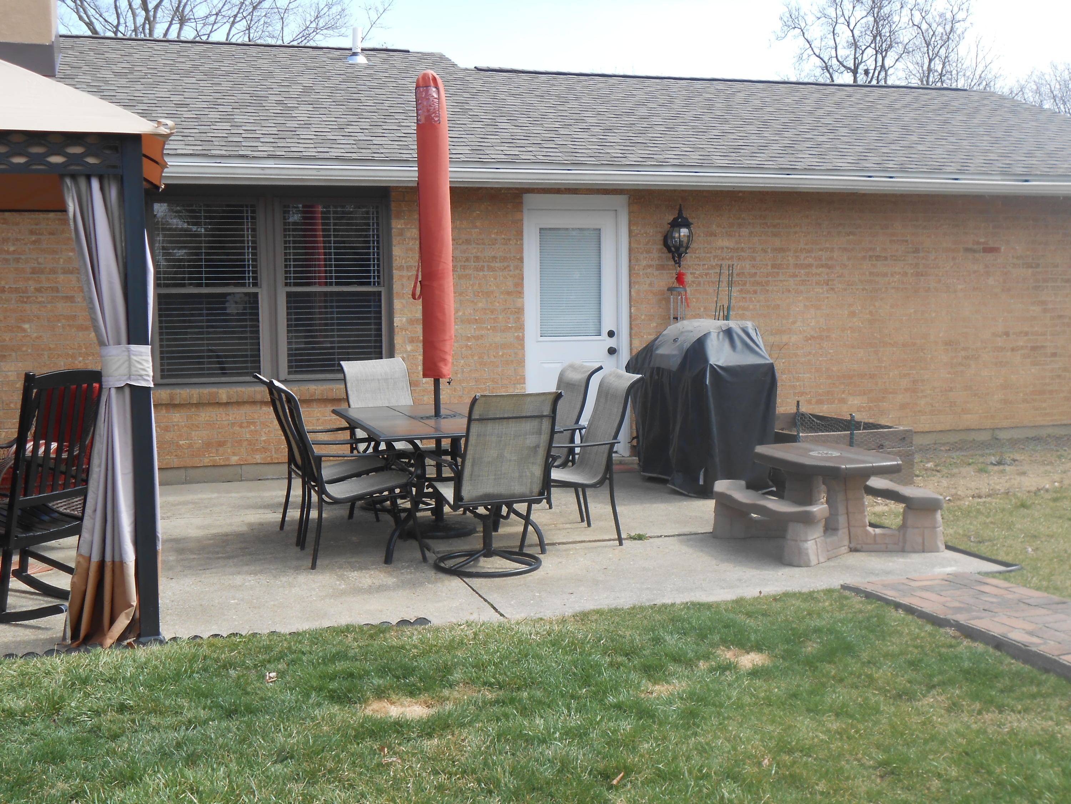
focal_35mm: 44
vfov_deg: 32.9
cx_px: 536
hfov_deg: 42.9
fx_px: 1361
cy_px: 402
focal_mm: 7.8
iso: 80
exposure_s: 1/250
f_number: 4.5
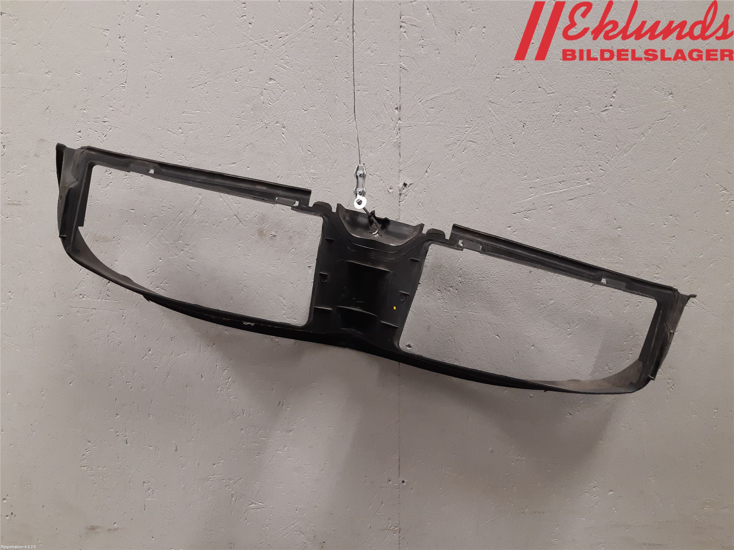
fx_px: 551
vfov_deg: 53.1
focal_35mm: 26
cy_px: 275
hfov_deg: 67.3
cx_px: 367
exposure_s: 1/60
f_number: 1.7
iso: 200
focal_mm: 3.93
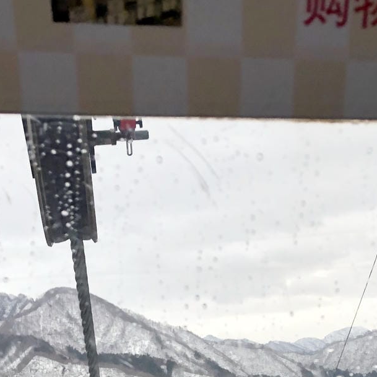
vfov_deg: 23.8
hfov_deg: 26.4
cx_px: 230
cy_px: 471
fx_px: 801
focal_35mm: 65
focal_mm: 3.99
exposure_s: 1/212
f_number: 1.8
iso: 20
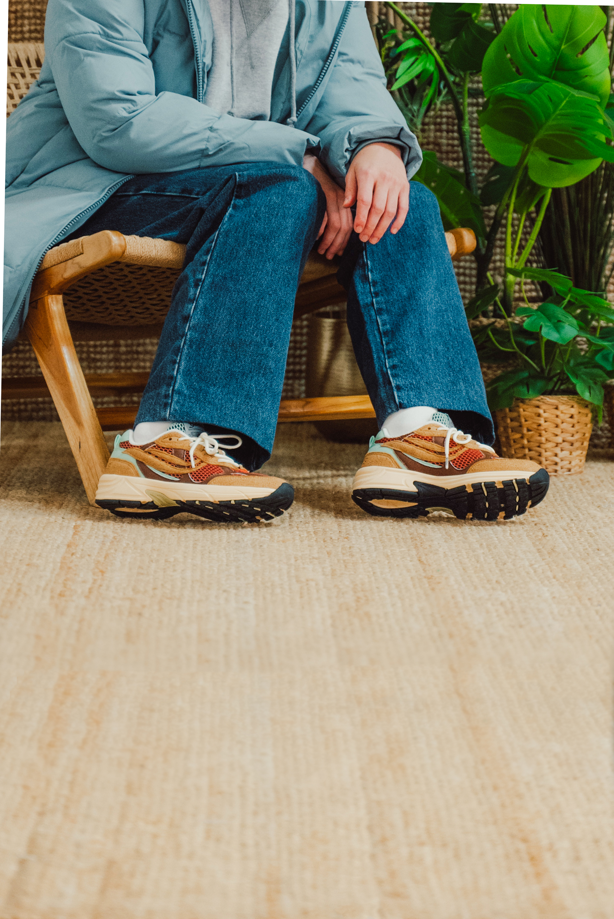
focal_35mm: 112
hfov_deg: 12.2
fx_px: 2862
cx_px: 307
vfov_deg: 18.3
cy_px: 460
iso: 1600
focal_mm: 75
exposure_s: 1/100
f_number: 2.8
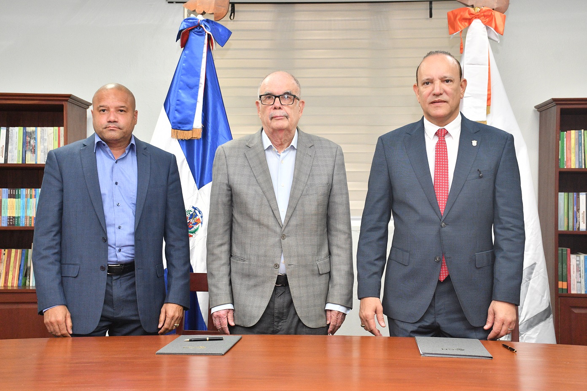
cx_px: 294
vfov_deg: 26.0
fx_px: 848
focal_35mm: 52
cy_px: 196
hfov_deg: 38.2
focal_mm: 35
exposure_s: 1/100
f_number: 5
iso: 1600
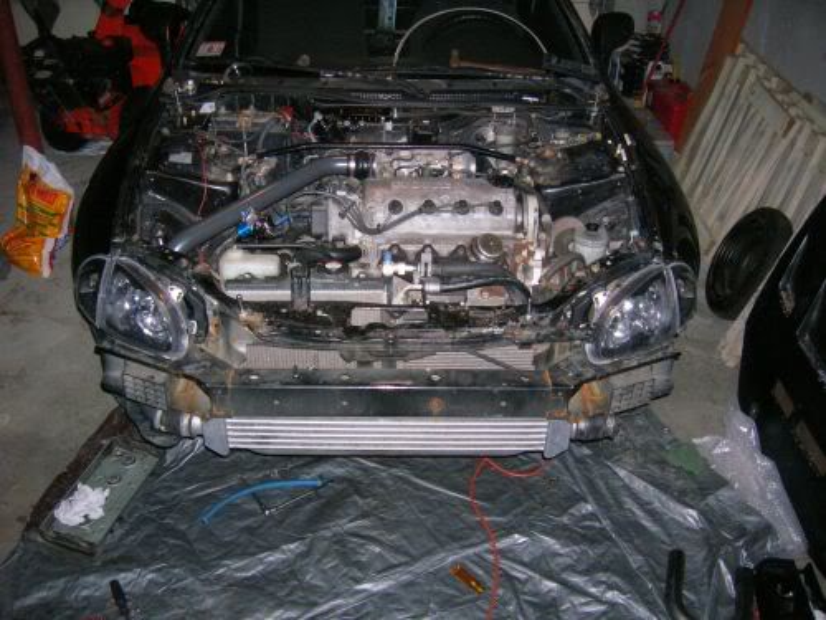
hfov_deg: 54.0
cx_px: 413
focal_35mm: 34
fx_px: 811
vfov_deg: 41.8
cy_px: 310
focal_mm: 5.7
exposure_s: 1/60.1
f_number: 2.9
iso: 200
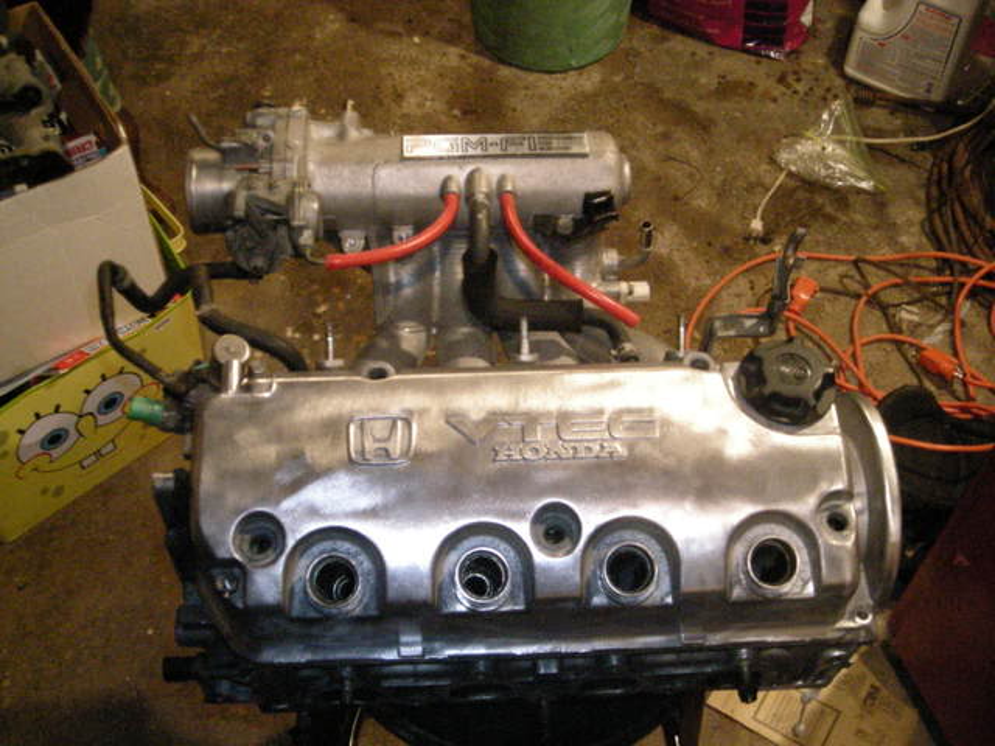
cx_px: 498
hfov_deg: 45.8
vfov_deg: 35.1
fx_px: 1179
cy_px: 373
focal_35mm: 41
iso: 800
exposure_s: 1/23.8
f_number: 3.3
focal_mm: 6.8
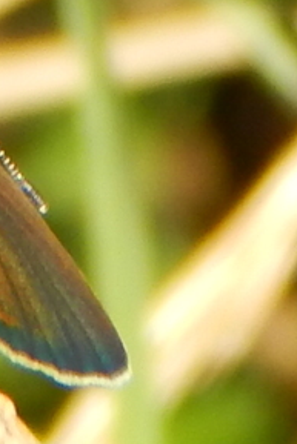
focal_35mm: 966
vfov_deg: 2.1
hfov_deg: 1.4
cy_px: -35
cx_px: -145
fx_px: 11939
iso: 125
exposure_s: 1/320
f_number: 5.7
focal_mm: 56.5
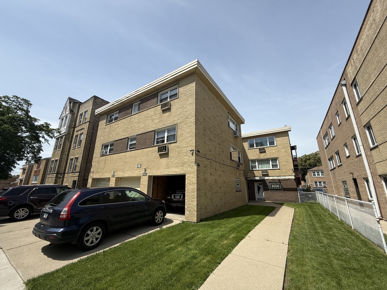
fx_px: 157
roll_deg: -1.4
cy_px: 145
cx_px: 194
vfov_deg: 85.7
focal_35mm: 14
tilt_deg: +17.5
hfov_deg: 102.1
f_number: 2.2
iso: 50
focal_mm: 2.22
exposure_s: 1/2611
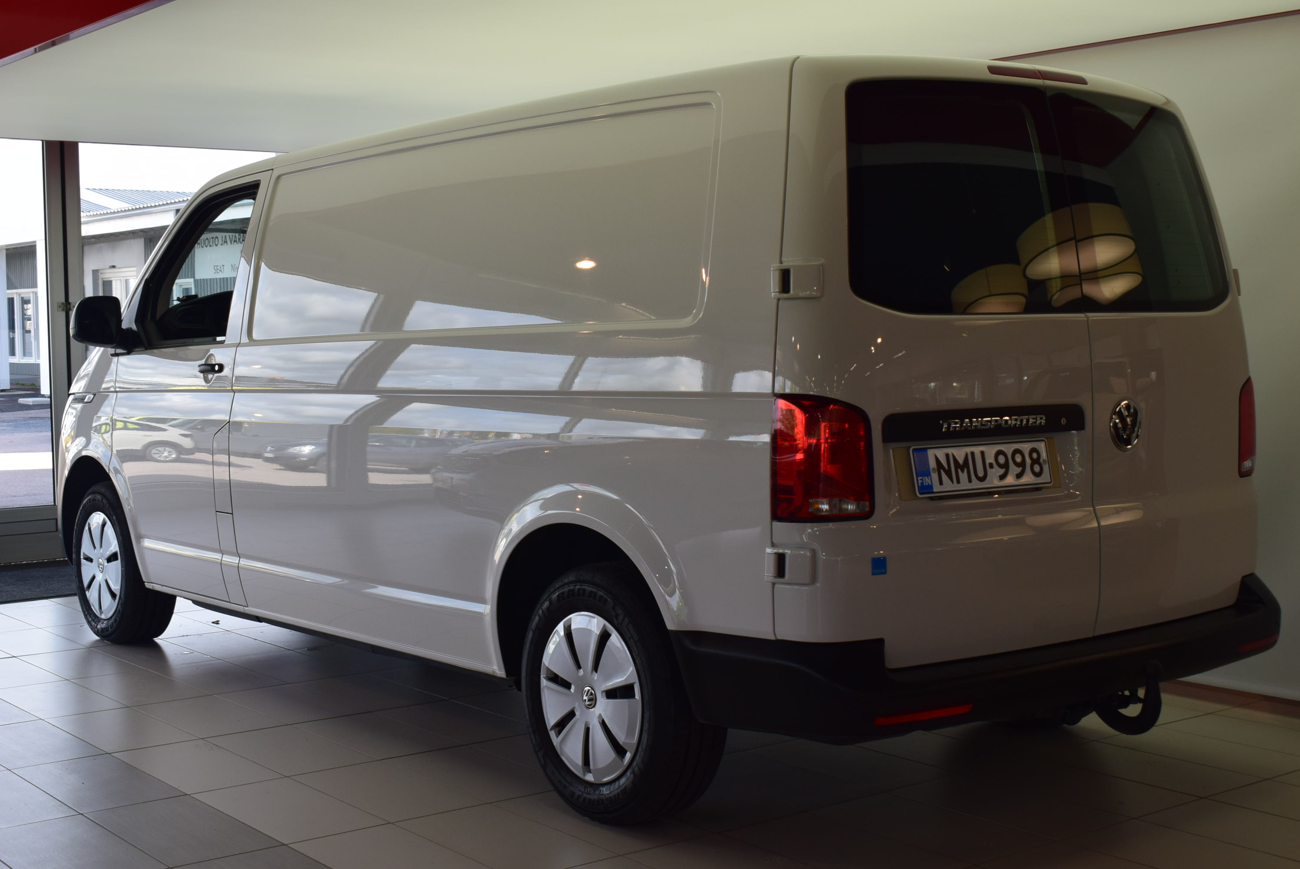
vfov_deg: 28.1
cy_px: 434
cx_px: 650
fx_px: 1735
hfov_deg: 41.1
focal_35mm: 48
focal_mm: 32
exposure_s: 1/125
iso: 400
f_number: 9
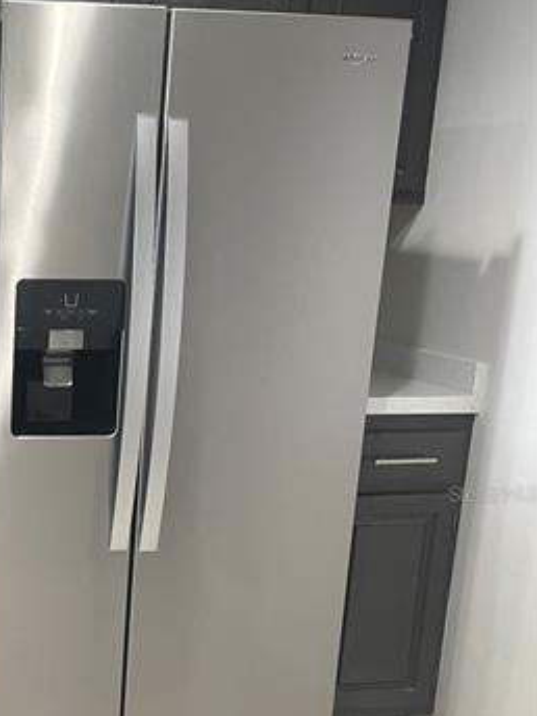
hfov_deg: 23.6
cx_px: -56
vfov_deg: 32.9
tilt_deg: -14.2
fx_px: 1200
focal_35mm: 58
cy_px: 493
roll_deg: -0.9
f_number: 1.6
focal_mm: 4.2
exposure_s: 1/60
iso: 125
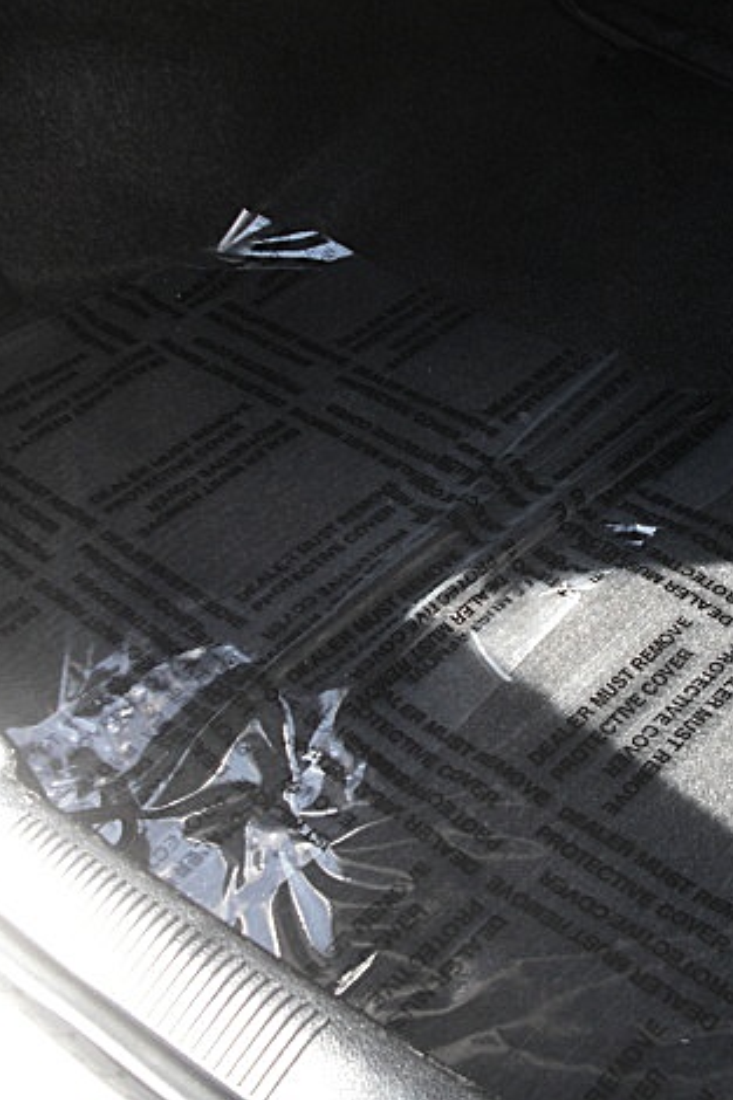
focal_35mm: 51
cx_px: 562
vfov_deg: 38.9
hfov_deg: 26.1
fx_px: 1559
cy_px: 541
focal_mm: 6.3
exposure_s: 1/125
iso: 100
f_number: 2.8
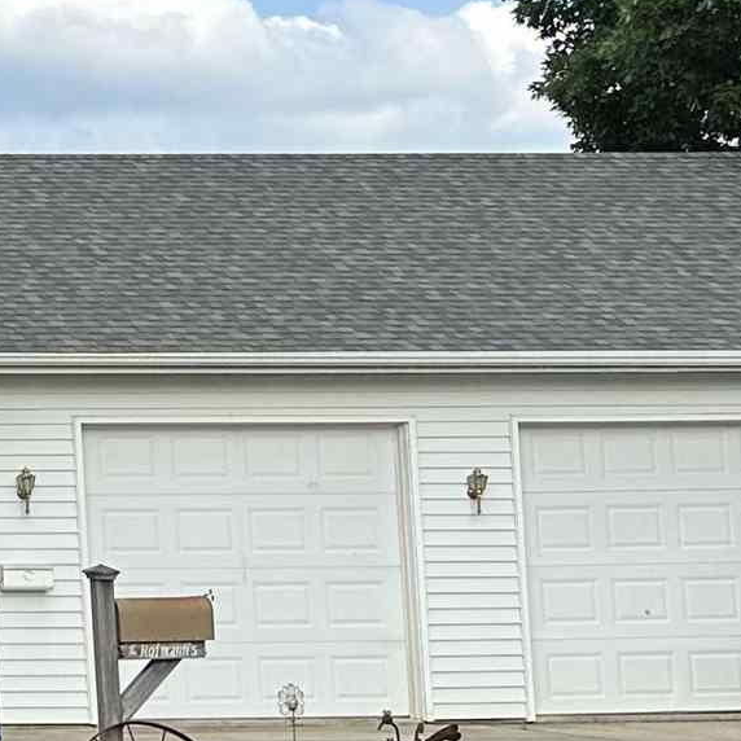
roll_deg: +0.8
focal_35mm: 114
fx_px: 2761
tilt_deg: +6.8
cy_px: 194
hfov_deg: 13.1
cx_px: -773
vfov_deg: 15.2
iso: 80
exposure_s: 1/2660
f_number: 1.78
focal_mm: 6.86
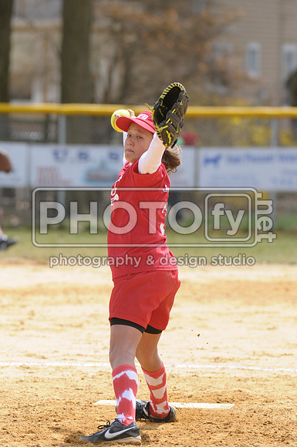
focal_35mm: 300
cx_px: 148
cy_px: 224
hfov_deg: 4.6
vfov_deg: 6.9
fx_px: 3723
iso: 400
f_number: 4.5
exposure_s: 1/1600
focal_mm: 200
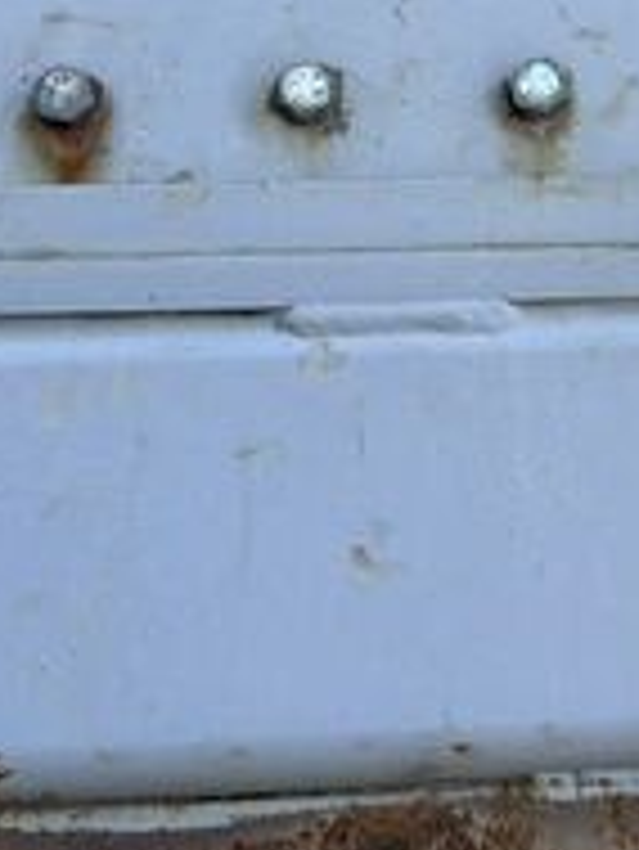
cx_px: 572
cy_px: 22
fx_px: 1352
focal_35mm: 55
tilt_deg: +21.6
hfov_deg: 25.8
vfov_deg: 32.4
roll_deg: +3.4
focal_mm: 5.7
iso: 50
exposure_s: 1/611
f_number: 1.5
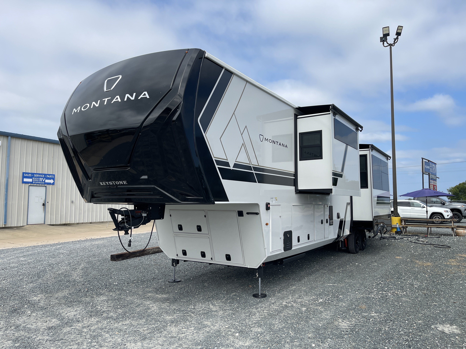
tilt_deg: +3.0
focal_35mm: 25
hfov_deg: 69.4
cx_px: 233
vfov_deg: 54.9
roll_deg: -1.4
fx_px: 337
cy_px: 174
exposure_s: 1/3559
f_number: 1.6
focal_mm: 5.1
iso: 32
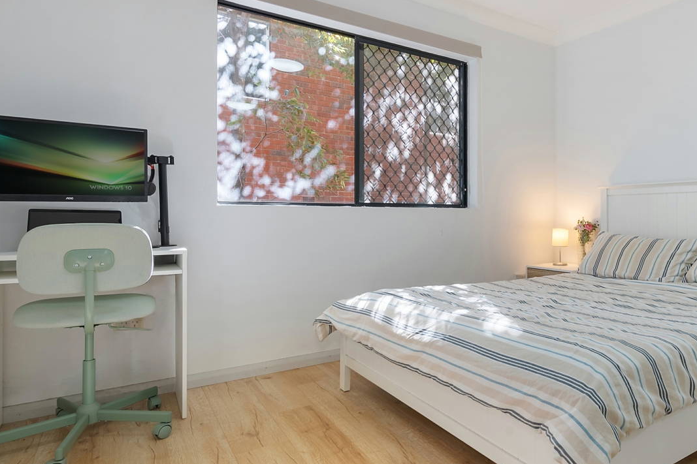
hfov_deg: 70.7
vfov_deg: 53.1
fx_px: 465
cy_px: 216
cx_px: 485
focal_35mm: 24
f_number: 11
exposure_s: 1/13
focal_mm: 16
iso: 400
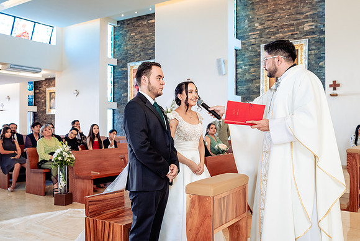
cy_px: 120
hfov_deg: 53.7
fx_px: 355
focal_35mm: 36
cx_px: 180
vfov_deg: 37.3
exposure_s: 1/125
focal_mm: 35
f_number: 4.5
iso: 2000
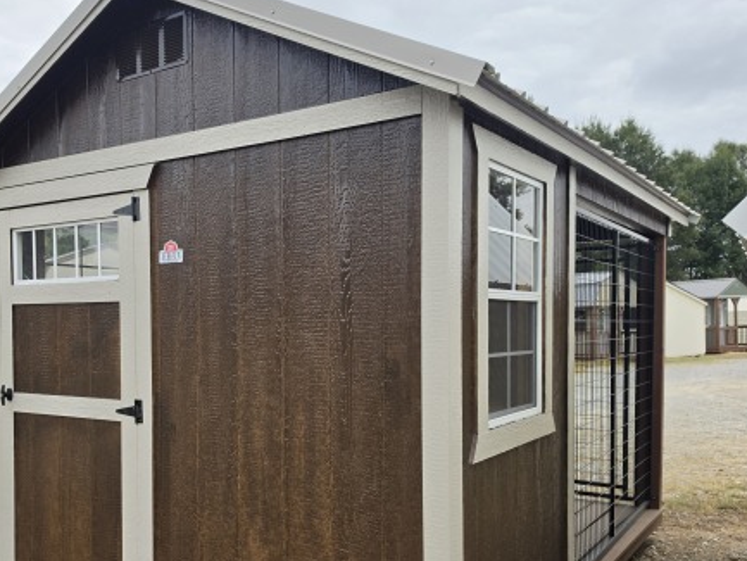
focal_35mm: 34
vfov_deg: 41.5
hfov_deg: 53.4
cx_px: 283
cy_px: 347
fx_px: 734
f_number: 1.4
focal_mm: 6.5
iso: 64
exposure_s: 1/1879
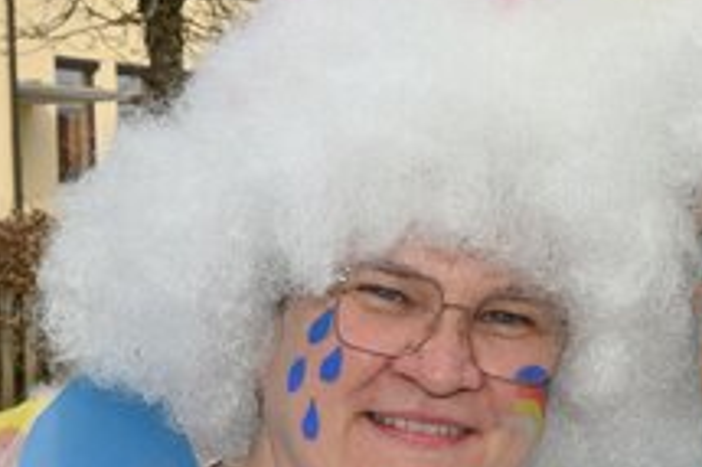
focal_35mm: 108
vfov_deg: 12.6
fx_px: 2104
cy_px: 382
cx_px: 614
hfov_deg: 18.7
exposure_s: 1/200
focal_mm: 58
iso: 1000
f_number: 22
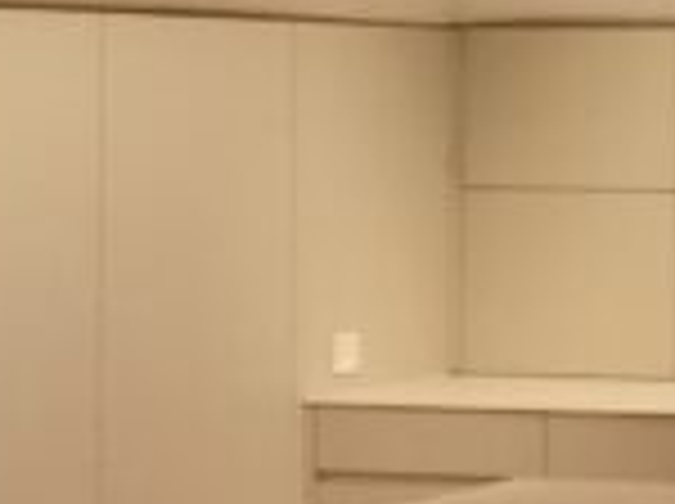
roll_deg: -1.1
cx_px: 1377
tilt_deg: -5.8
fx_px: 3018
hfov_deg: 11.4
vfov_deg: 9.5
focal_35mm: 155
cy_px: 342
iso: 64
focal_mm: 4.15
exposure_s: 1/33
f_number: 2.2
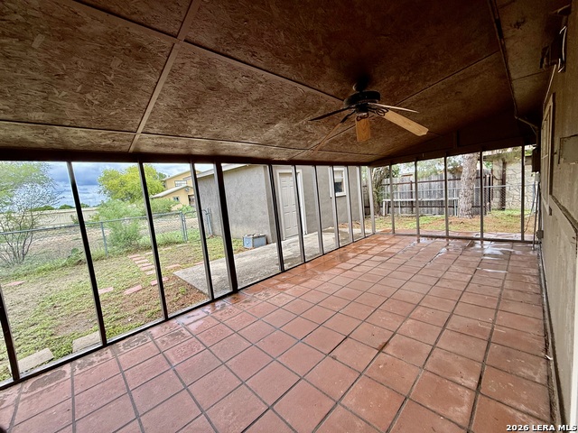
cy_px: 216
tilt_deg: -6.1
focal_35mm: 14
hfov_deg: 102.1
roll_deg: +5.8
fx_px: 234
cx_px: 289
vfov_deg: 85.7
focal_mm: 2.22
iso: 50
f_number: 2.2
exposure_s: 1/205
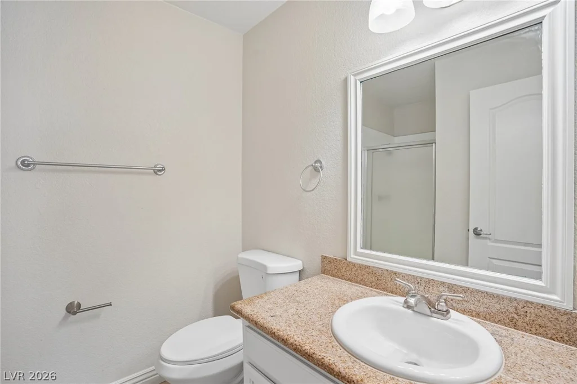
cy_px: 192
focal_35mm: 16
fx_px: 256
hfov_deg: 96.8
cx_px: 288
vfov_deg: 73.7
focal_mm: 16
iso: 400
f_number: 8
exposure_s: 1/15
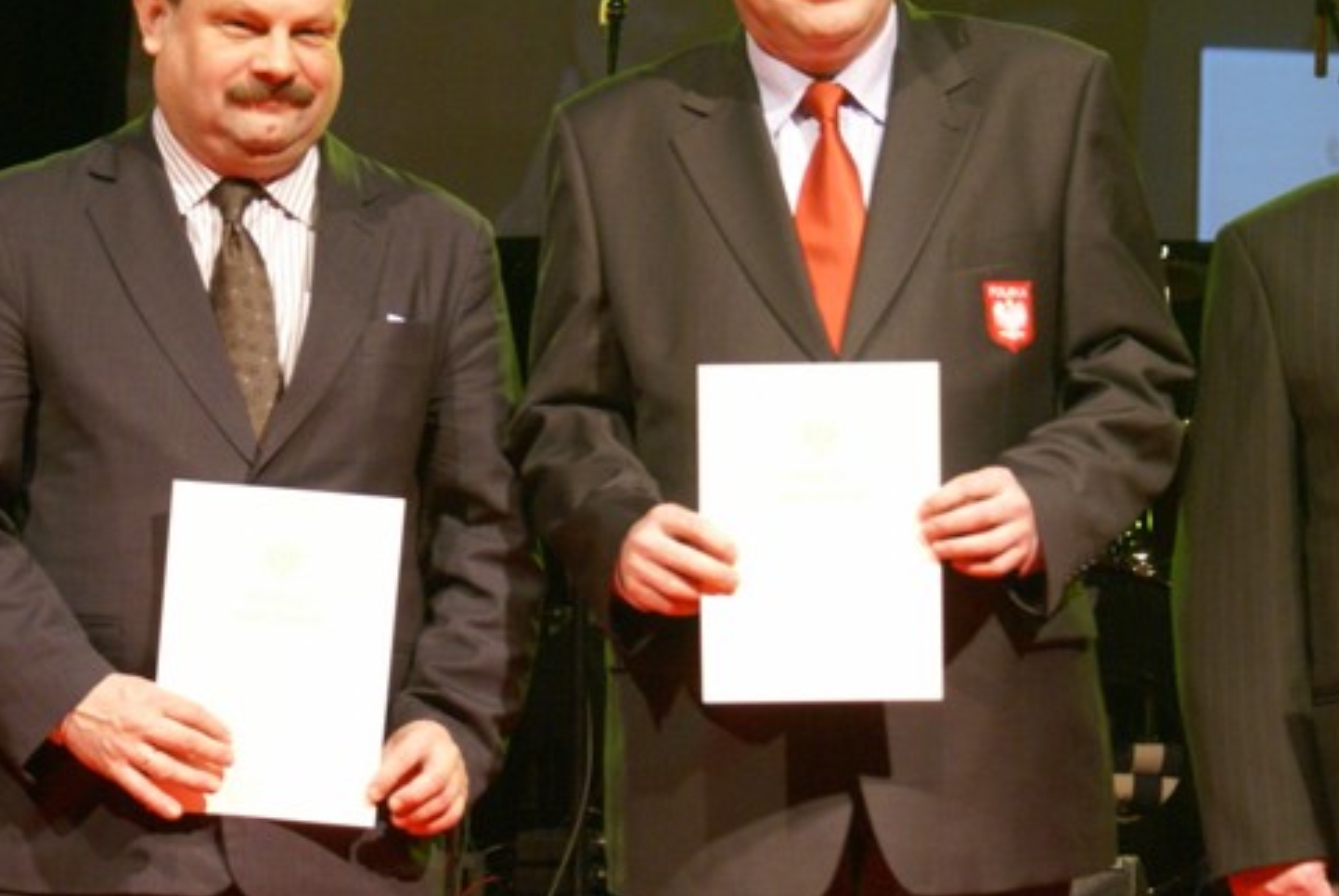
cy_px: 314
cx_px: 507
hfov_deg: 15.6
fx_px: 4878
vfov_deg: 10.5
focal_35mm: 131
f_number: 5.6
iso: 800
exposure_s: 1/30
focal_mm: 60
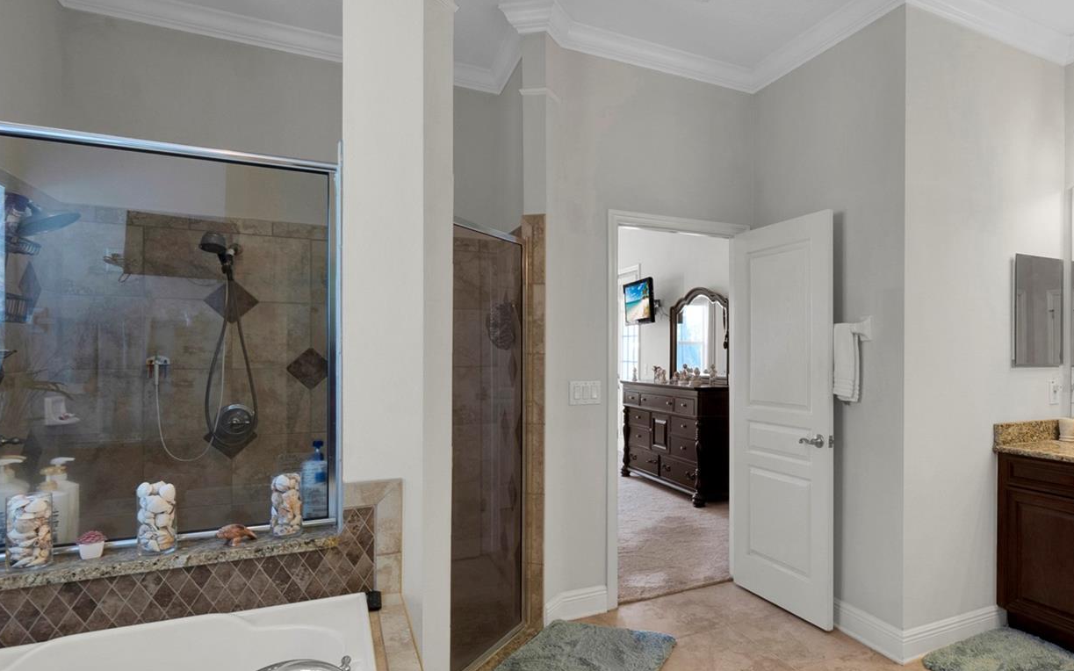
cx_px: 694
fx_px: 585
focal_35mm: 20
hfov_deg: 82.9
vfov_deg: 59.5
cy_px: 368
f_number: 8
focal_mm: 10
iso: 100
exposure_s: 1/6
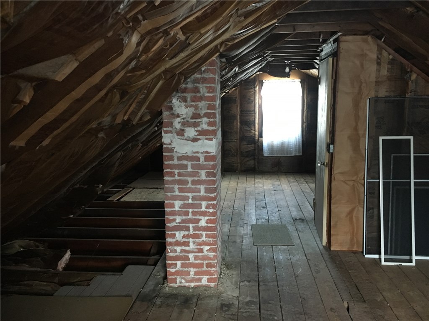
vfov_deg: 48.2
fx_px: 359
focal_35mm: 29
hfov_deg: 61.7
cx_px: 214
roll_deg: +0.9
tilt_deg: -9.1
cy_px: 160
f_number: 2.2
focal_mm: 4.15
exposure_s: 1/15
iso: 250
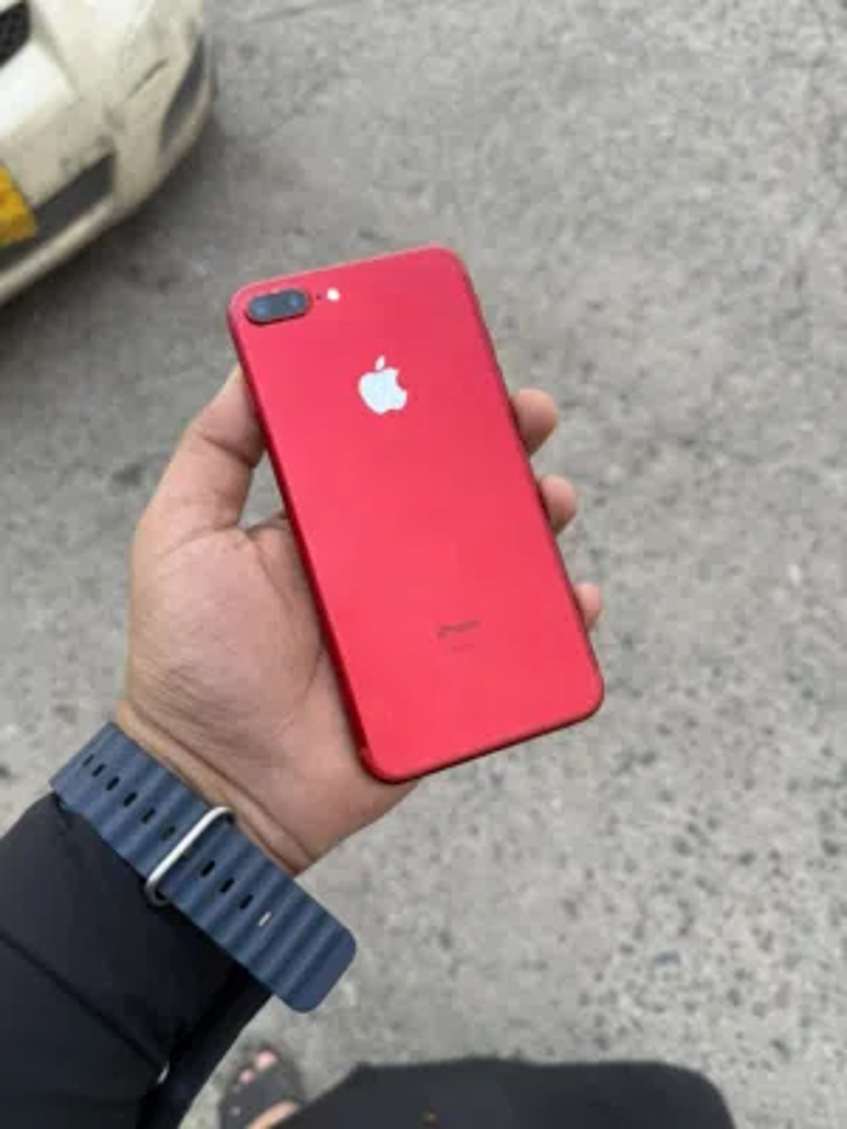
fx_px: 783
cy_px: 564
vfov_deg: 71.6
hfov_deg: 56.8
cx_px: 424
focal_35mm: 24
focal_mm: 6.76
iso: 80
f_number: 1.78
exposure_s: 1/1211
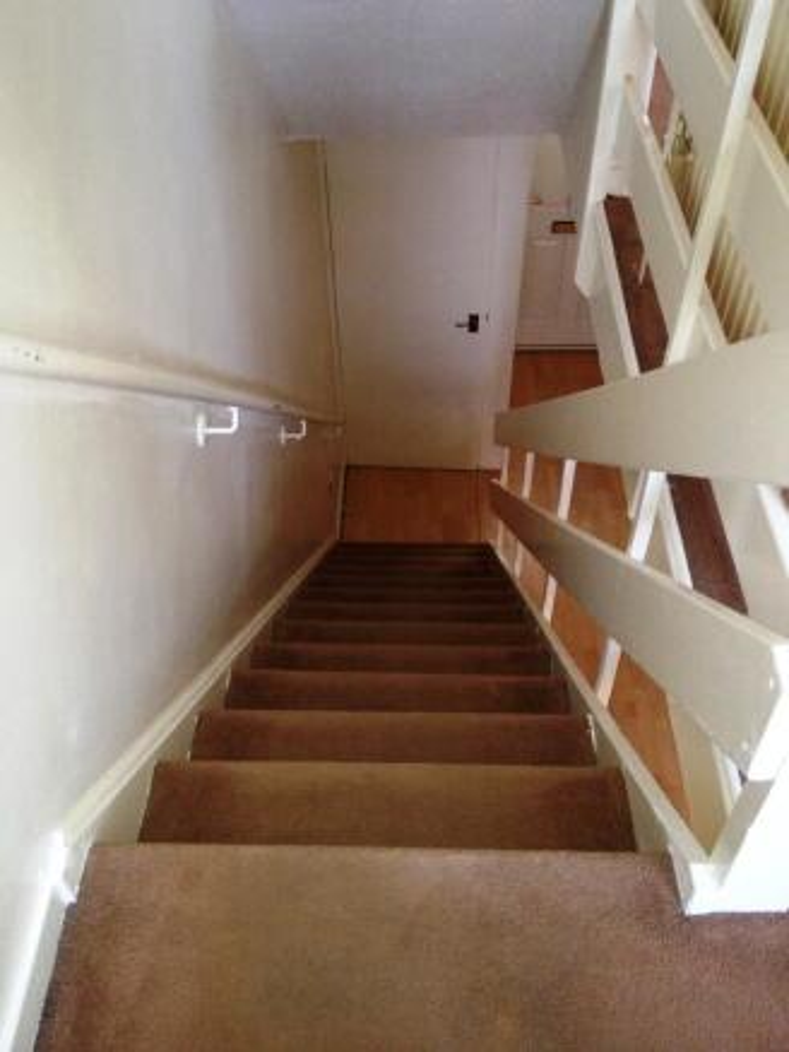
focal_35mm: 35
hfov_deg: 40.7
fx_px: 1063
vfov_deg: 52.6
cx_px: 394
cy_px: 526
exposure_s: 1/20
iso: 160
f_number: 2.4
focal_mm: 4.28
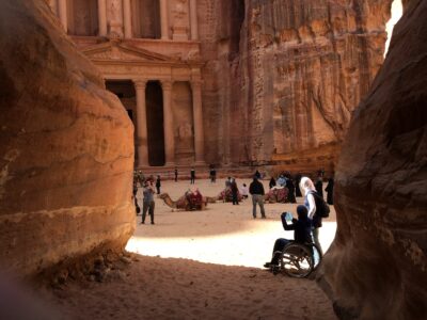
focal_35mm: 30
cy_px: 160
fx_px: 370
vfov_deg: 46.8
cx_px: 214
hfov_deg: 60.0
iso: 32
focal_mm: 4.12
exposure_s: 1/427
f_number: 2.2
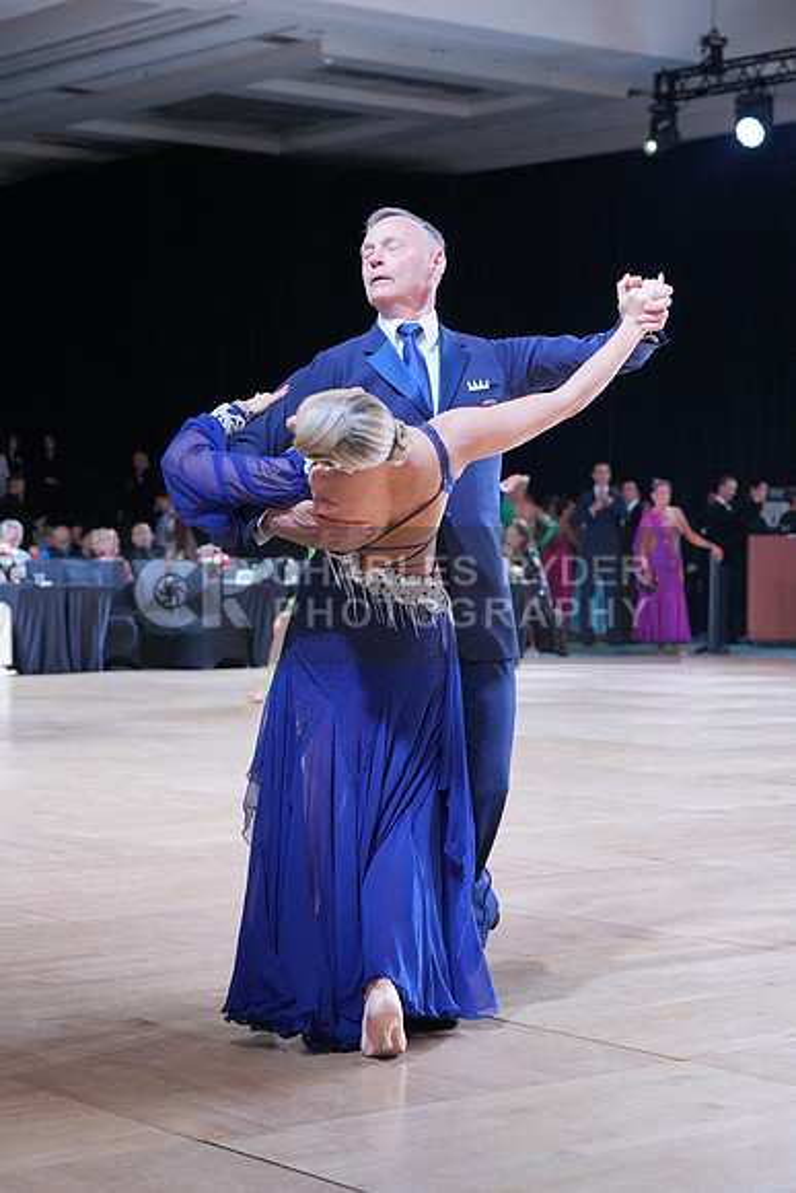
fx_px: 2519
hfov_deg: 18.0
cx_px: 398
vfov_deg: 26.6
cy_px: 596
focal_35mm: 76
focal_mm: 76
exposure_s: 1/400
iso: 4000
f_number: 5.6
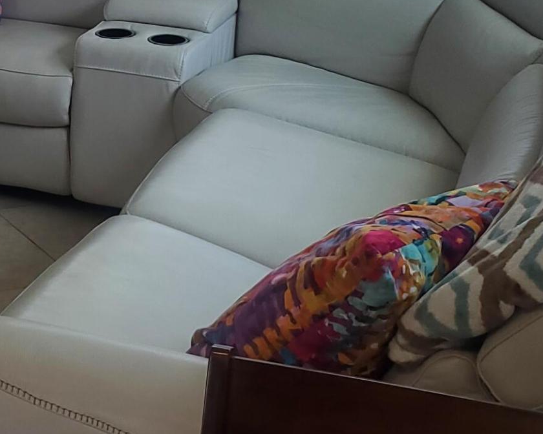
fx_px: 1398
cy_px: -71
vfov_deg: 17.0
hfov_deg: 20.6
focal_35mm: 87
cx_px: -103
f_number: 2.4
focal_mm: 4.3
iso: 64
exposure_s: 1/120
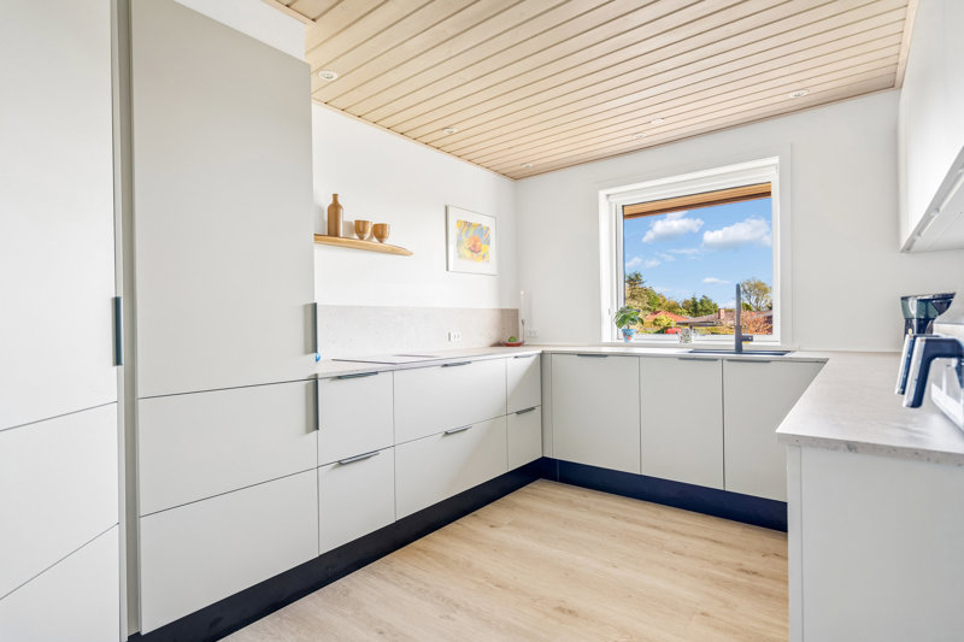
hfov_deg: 93.3
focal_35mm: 17
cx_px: 482
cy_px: 321
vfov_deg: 70.4
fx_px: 455
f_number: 5.6
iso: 400
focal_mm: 17
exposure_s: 1/15
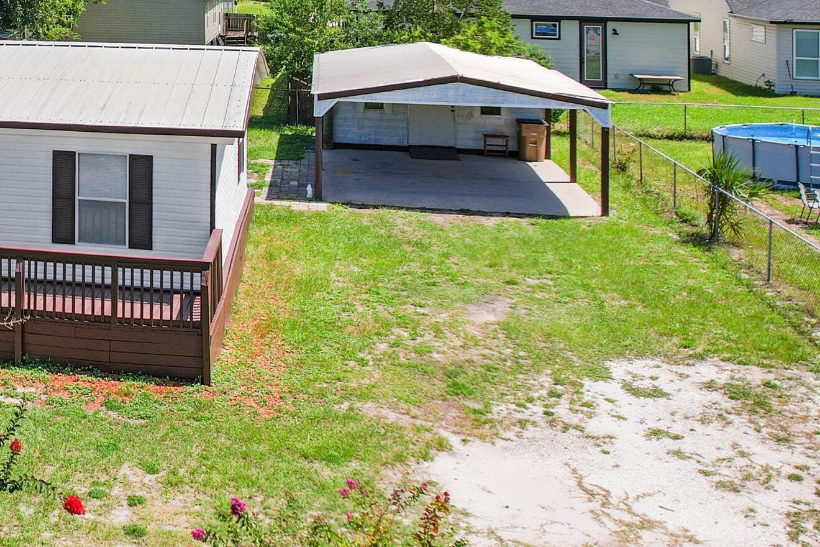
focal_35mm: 50
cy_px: 142
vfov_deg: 26.7
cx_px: -7
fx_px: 1139
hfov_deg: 35.6
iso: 100
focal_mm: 8.38
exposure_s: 1/1250
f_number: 2.8
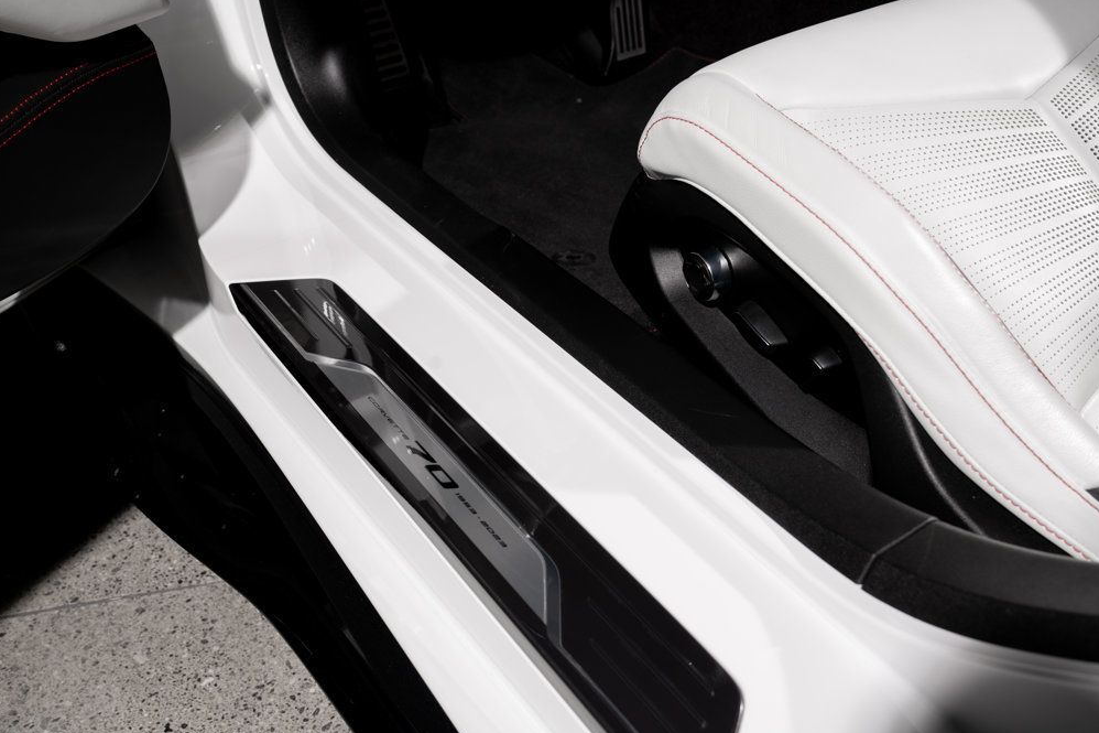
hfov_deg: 49.6
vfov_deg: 34.2
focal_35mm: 39
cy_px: 373
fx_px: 1190
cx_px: 556
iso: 250
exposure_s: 1/160
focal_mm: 38
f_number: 7.1
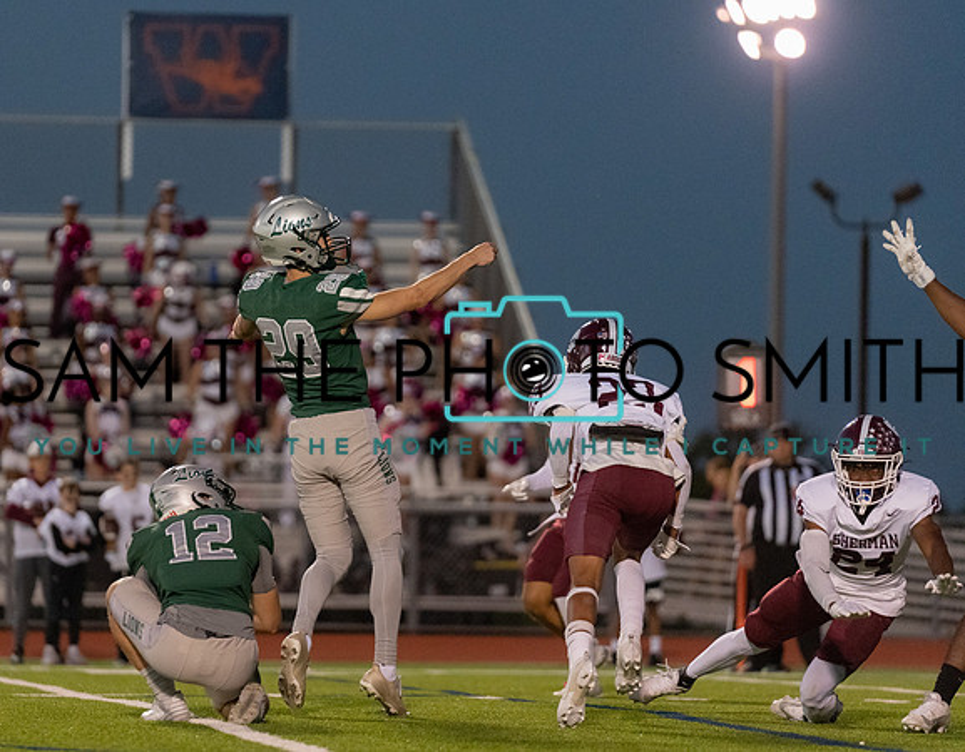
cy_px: 377
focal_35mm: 259
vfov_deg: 5.9
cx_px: 304
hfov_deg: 7.5
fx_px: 7338
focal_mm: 200
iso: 5000
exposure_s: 1/1250
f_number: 2.8
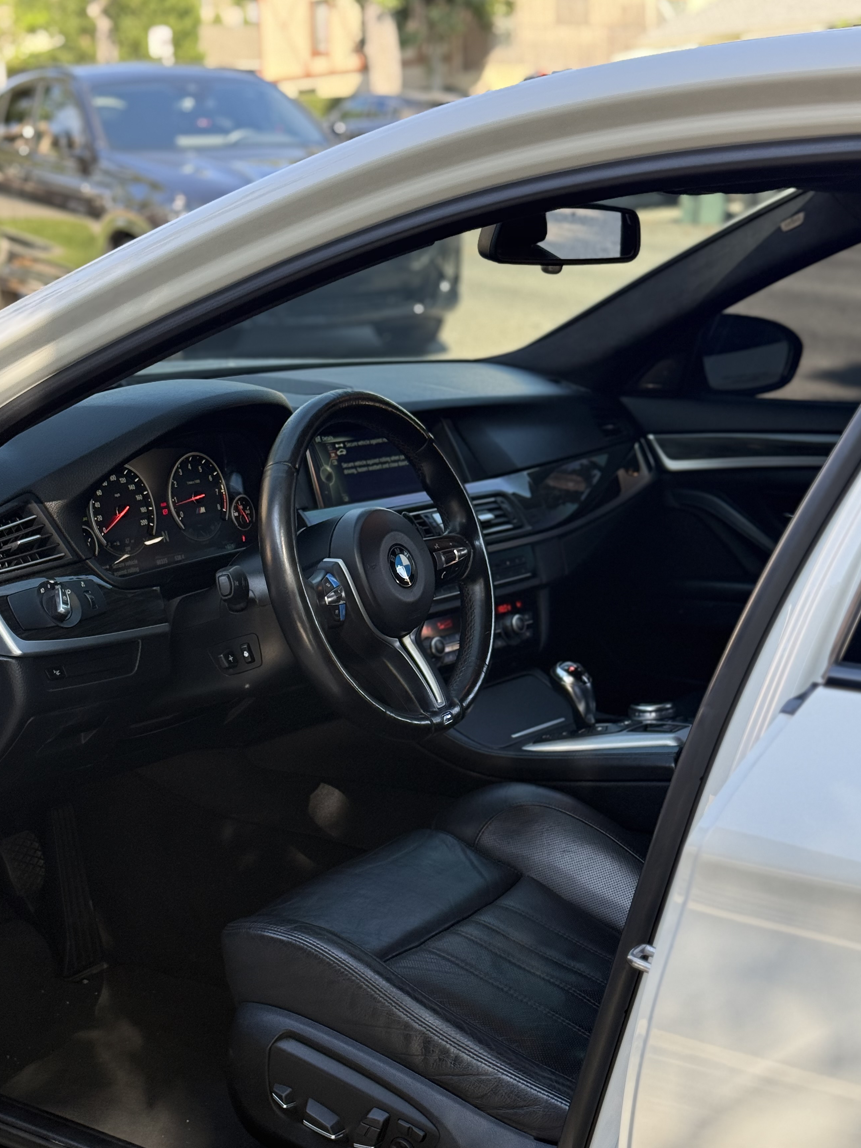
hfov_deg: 26.1
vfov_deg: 34.3
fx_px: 1857
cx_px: 420
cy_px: 632
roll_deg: +0.2
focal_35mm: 56
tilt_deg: -13.6
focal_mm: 6.76
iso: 100
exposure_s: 1/407
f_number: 1.78
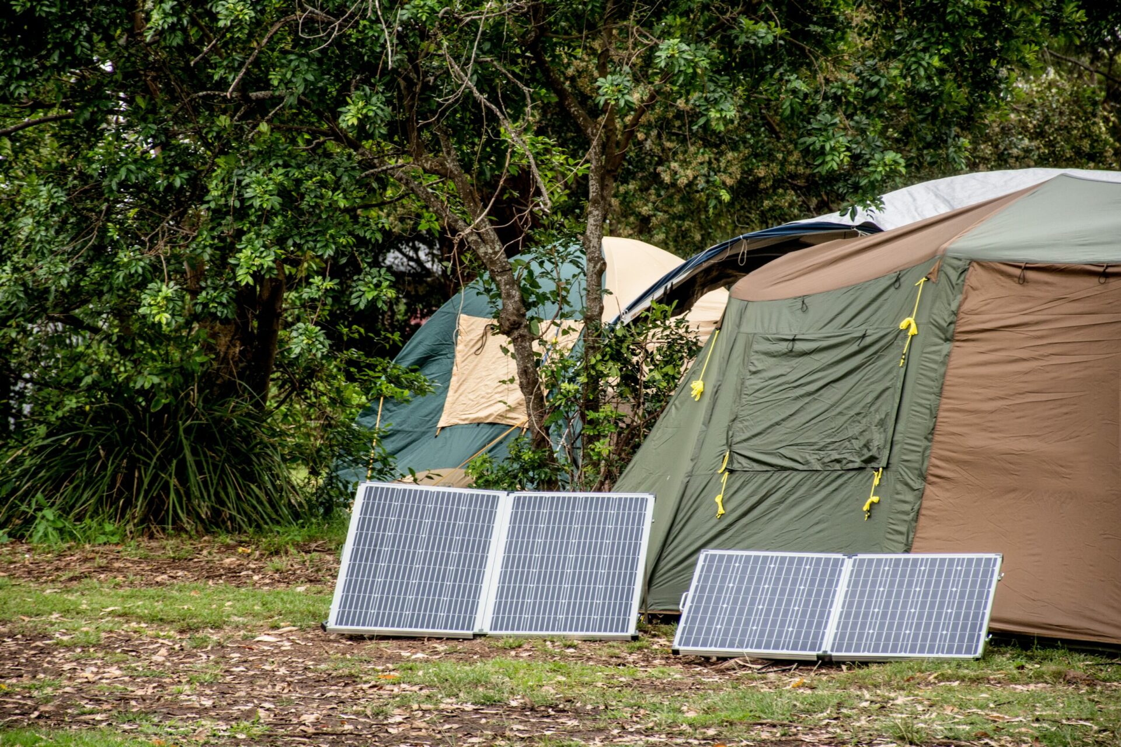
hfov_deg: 11.8
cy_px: 374
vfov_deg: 7.9
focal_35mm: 174
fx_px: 5418
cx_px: 560
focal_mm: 116
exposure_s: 1/320
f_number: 5.6
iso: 250
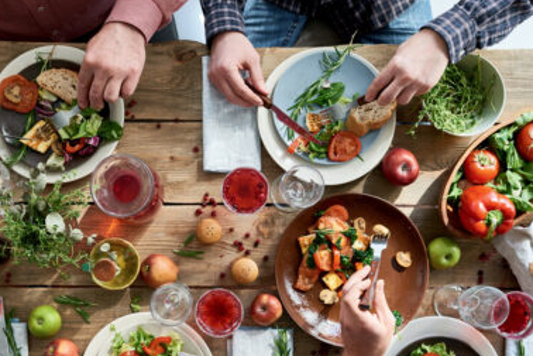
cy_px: 244
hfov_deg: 39.2
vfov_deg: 26.8
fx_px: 740
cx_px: 182
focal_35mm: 50
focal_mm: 35
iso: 800
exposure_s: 1/160
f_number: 5
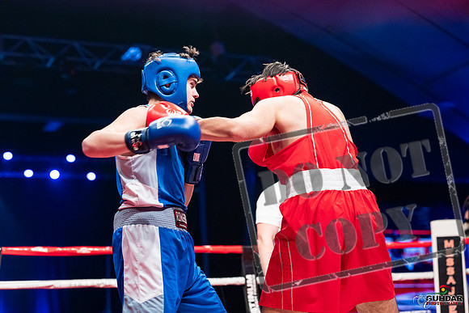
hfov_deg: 28.8
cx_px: 234
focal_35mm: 70
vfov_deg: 19.5
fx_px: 912
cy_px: 156
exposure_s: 1/1000
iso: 4000
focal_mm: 70
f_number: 2.8
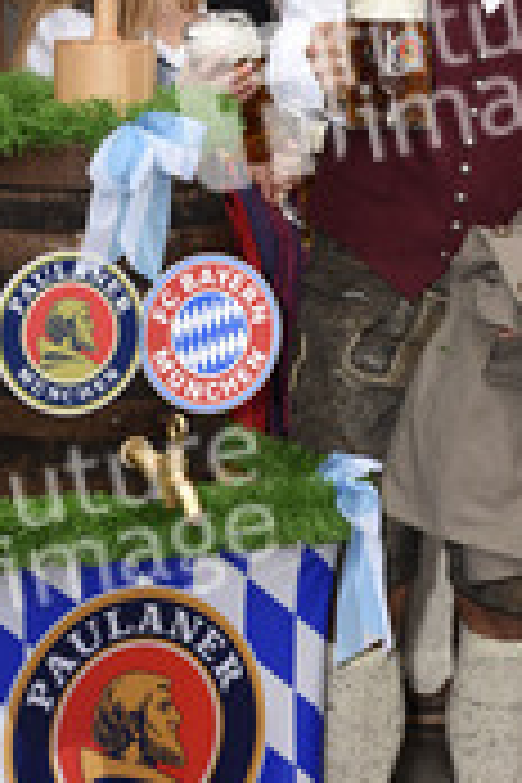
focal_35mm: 172
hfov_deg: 7.9
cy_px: 310
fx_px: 3741
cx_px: 536
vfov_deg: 11.9
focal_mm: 50
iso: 280
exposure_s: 1/200
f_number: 5.6
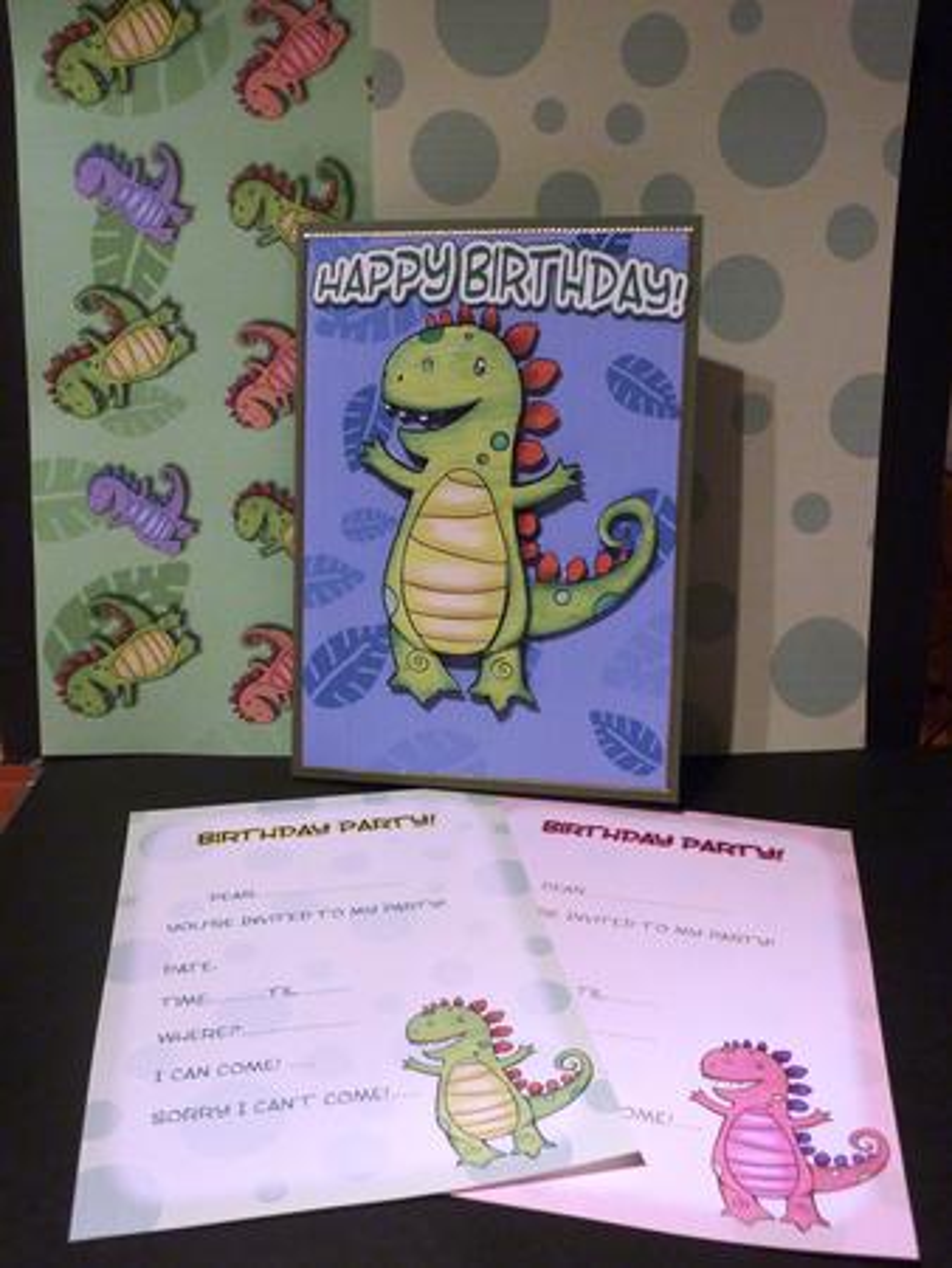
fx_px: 1172
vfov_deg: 56.8
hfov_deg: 44.2
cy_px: 634
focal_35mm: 32
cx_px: 476
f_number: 3.5
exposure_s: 1/20
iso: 400
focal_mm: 5.3
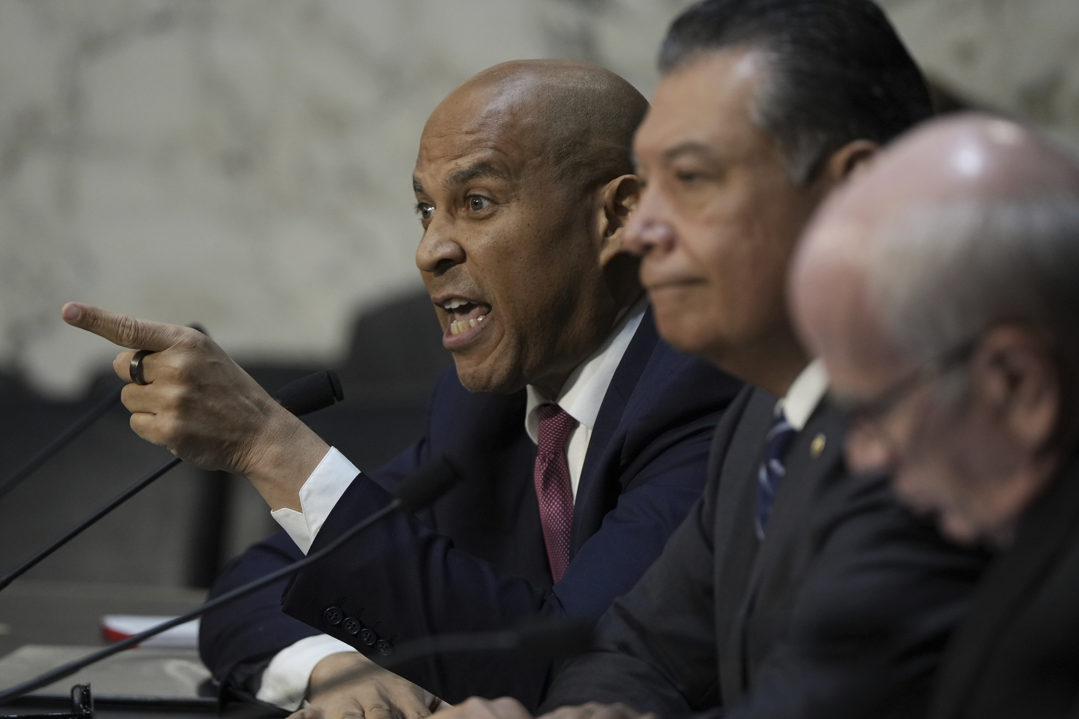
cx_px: 540
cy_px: 360
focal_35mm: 277
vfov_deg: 5.0
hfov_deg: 7.4
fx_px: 8302
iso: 1250
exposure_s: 1/500
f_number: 2.8
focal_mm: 185
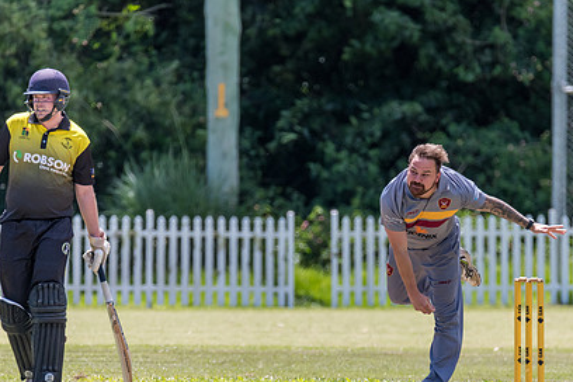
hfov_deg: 2.6
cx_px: 353
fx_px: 12796
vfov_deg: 1.7
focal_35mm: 804
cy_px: 261
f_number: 6.3
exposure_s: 1/2000
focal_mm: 500
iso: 800
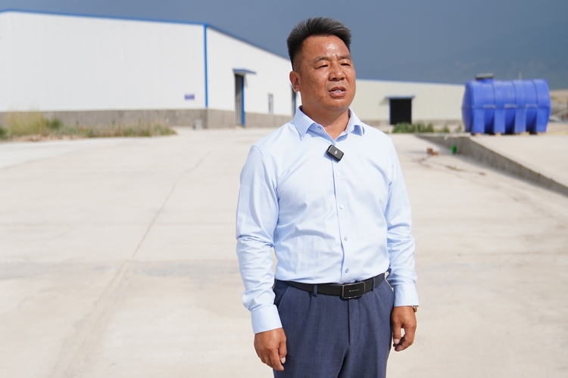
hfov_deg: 53.1
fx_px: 568
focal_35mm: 36
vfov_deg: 36.9
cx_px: 284
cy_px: 189
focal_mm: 36
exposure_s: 1/8000
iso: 500
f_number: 2.8
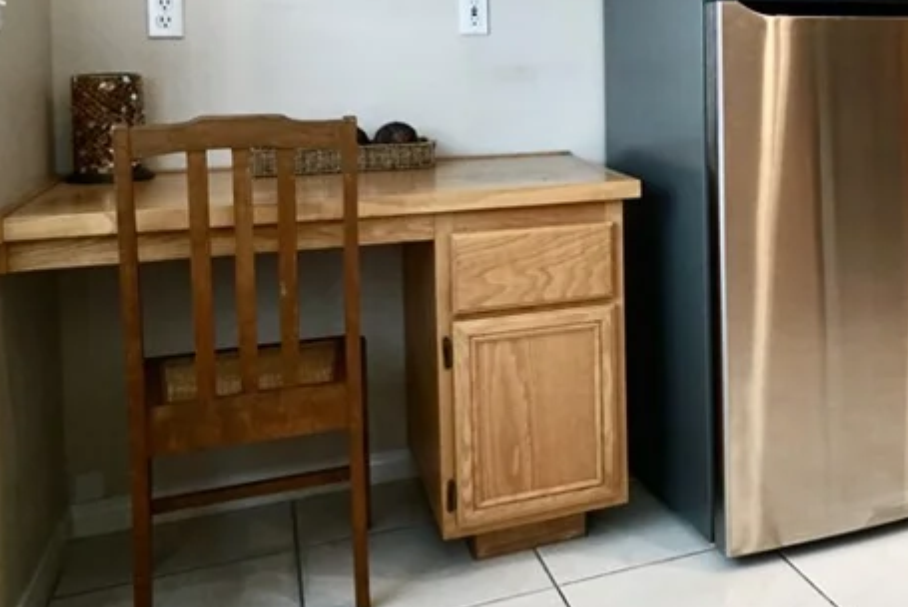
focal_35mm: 54
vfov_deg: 24.6
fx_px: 1363
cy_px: 97
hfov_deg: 33.9
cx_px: 892
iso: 800
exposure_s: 1/160
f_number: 4
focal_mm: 16
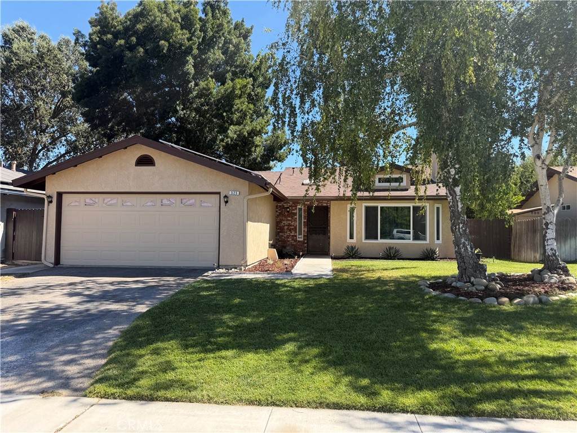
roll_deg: -0.8
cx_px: 288
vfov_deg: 56.8
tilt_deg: +2.1
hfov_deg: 71.6
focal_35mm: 24
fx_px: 400
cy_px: 216
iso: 80
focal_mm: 6.76
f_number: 1.78
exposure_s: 1/1464
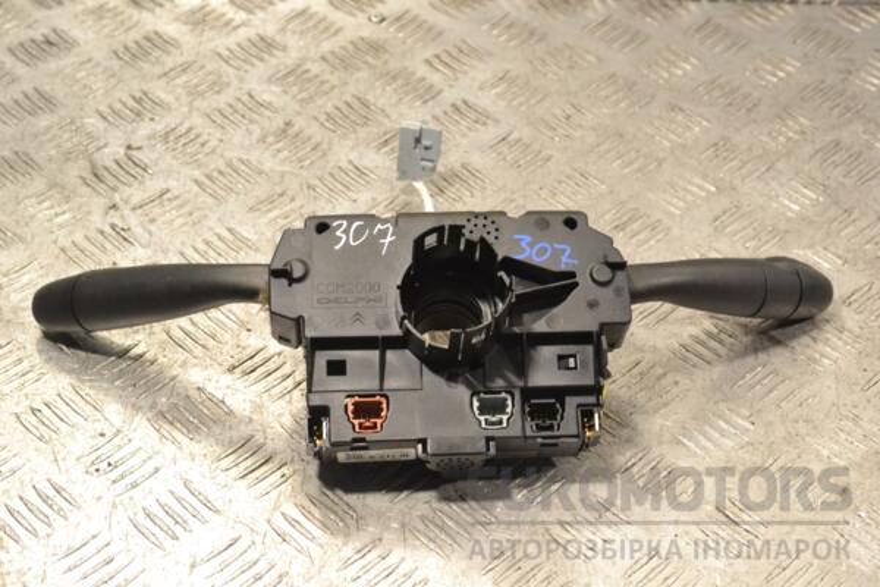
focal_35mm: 72
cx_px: 440
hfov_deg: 28.1
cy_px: 294
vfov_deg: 18.9
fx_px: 1760
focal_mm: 48
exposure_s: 1/250
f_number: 8
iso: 3200
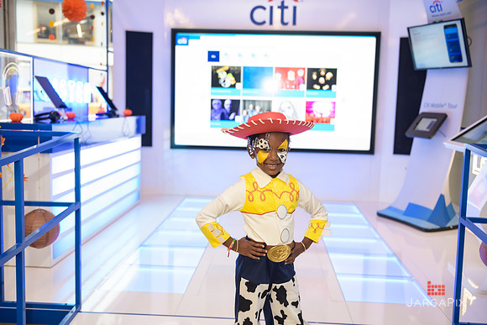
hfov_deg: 50.7
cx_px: 244
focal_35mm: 38
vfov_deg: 35.1
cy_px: 162
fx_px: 514
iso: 800
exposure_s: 1/125
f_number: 3.2
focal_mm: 38
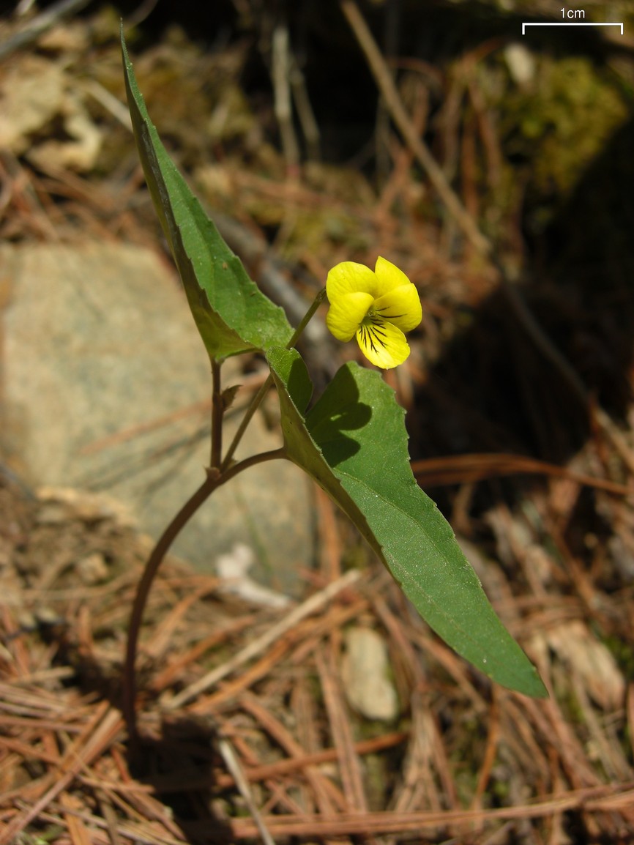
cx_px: 317
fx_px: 928
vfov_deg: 49.0
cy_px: 422
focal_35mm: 38
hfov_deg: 37.7
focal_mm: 7.9
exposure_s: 1/200
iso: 80
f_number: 8
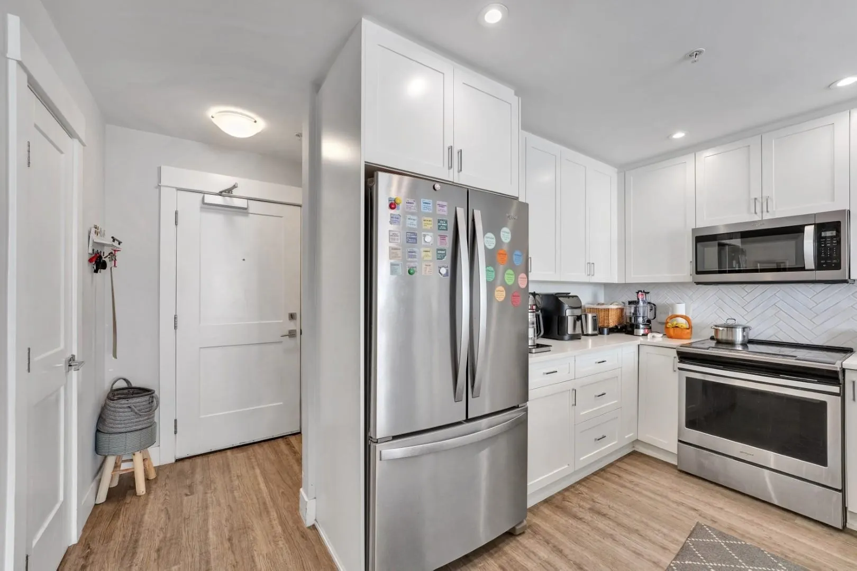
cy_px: 286
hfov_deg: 101.9
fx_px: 348
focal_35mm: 15
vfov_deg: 78.8
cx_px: 428
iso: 400
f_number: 8
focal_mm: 14.6
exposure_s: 1/25
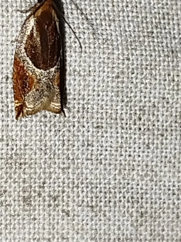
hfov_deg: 7.3
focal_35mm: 203
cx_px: 80
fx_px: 1418
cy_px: 60
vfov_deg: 9.7
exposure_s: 1/50
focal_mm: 5.31
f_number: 1.7
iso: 80
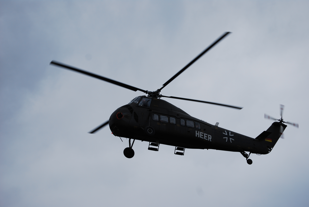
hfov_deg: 17.5
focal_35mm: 117
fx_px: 1005
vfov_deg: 11.7
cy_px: 104
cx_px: 154
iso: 140
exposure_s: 1/500
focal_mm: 78
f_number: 5.6
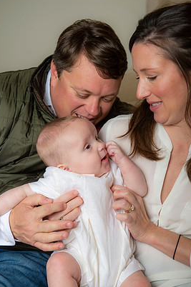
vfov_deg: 31.0
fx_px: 519
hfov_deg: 20.9
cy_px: 151
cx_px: 98
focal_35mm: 65
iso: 200
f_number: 4.5
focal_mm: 58
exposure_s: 1/200
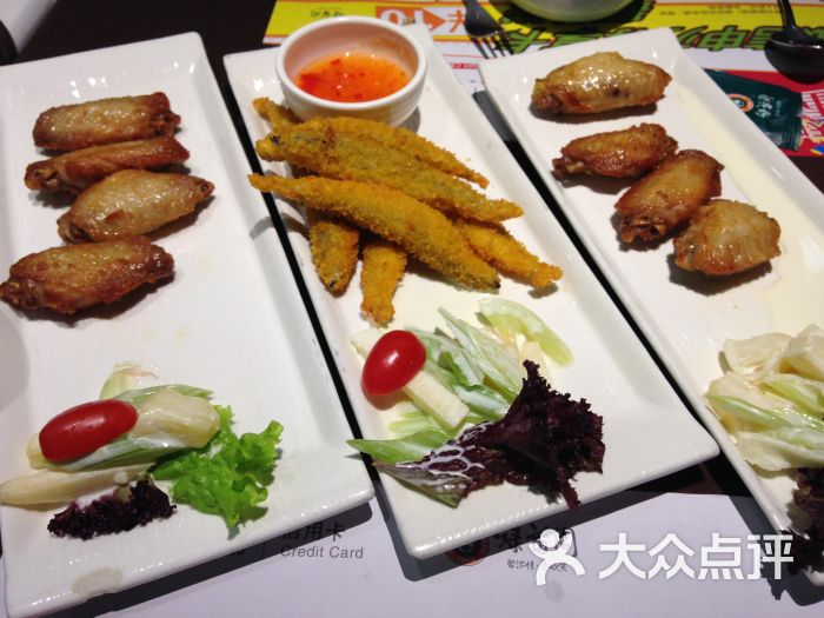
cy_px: 309
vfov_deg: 42.9
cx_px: 412
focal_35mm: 33
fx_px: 786
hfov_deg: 55.4
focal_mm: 4.12
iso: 64
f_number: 2.4
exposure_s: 1/40
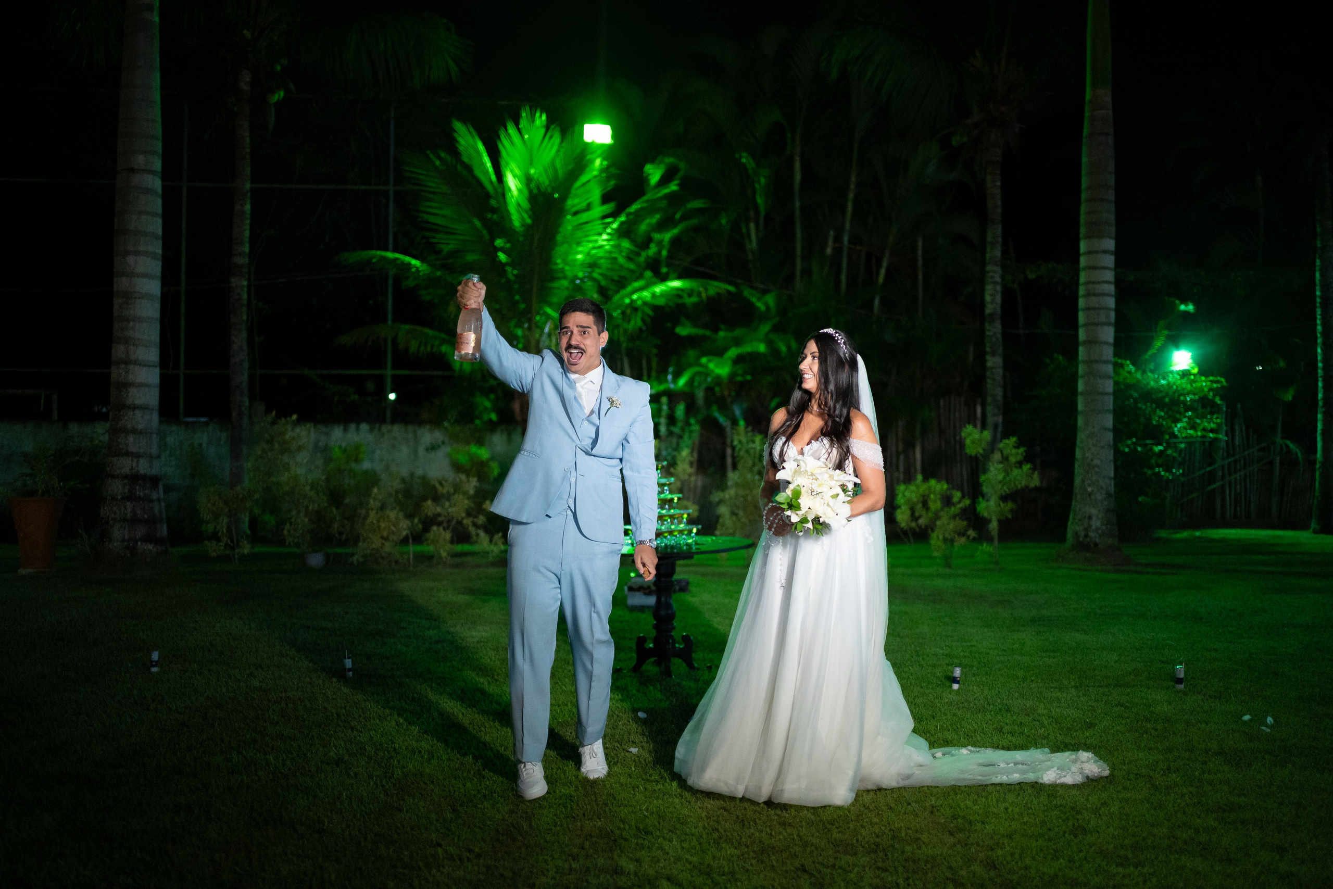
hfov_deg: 54.4
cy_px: 444
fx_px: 1296
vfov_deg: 37.9
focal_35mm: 35
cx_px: 666
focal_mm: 35
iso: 4000
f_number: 1.4
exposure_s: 1/640
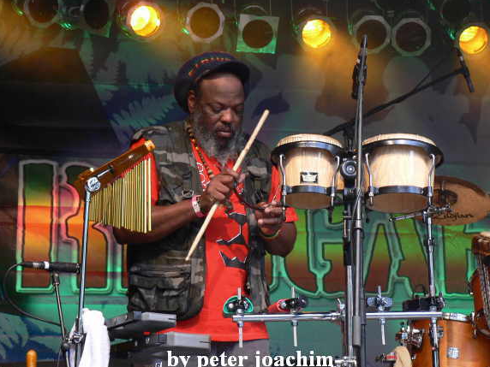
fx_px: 1302
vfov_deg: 16.1
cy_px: 177
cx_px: 257
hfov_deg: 21.3
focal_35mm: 92
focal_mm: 14.9
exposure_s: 1/30
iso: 64
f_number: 3.2
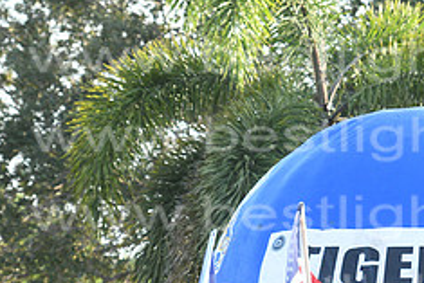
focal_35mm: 482
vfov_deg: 2.9
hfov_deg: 4.3
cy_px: 336
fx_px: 5680
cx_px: 446
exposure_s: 1/500
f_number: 5.6
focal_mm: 130
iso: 450
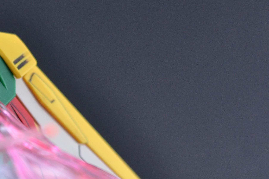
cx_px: -26
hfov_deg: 10.6
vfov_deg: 7.2
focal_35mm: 191
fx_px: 1427
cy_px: 192
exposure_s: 1/80
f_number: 3.5
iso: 400
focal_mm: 50
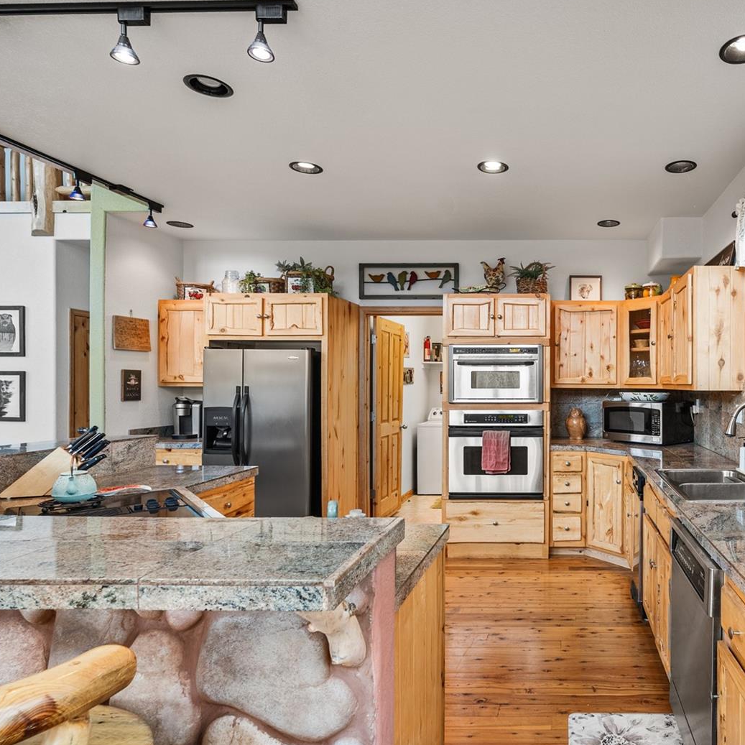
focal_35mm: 22
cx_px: 564
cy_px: 374
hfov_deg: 65.9
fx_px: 527
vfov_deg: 70.5
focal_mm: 16.5
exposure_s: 1/250
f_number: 8
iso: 200
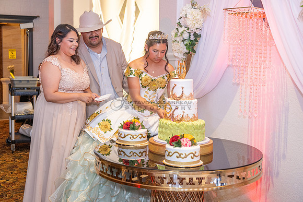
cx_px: 152
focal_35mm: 55
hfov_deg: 36.2
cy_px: 101
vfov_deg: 24.6
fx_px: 463
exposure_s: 1/200
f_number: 3.5
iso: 800
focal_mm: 55
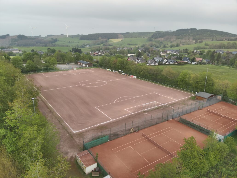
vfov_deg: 56.8
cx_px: 118
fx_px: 164
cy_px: 89
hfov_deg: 71.6
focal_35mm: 24
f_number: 2.8
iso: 160
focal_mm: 4.4
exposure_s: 1/100
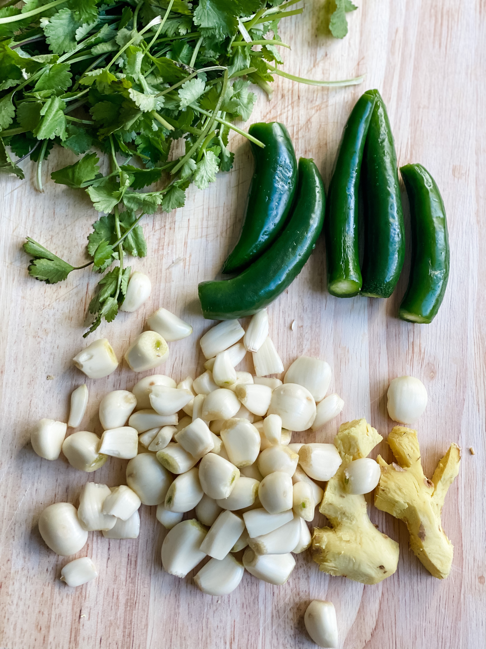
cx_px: 243
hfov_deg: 28.0
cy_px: 324
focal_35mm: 52
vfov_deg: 36.8
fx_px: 973
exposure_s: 1/120
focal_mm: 6
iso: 64
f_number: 2
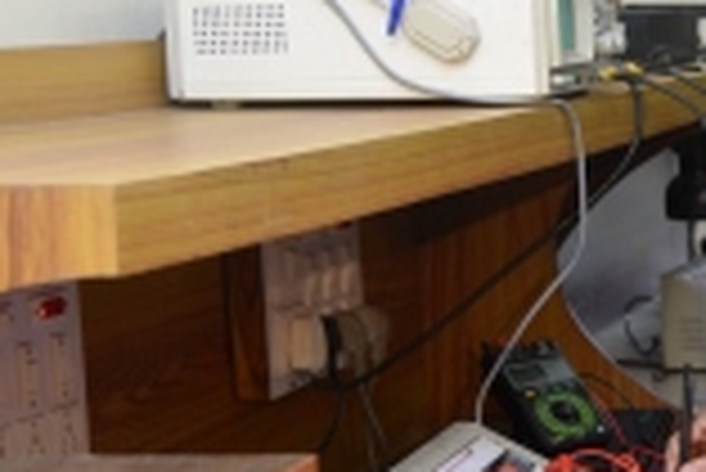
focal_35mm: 100
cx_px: 985
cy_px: 317
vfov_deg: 13.7
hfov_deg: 18.6
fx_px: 1963
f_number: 4
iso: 320
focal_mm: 35
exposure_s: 1/125
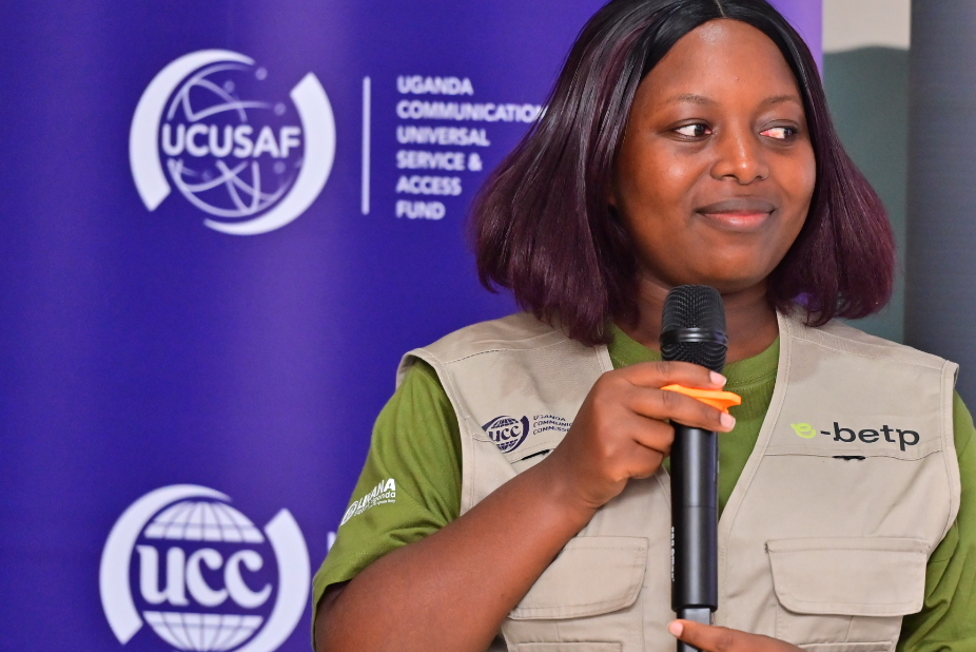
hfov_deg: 6.0
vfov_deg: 4.0
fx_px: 9247
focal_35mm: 341
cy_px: 354
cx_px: 723
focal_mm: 195
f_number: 3.2
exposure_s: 1/200
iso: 1600
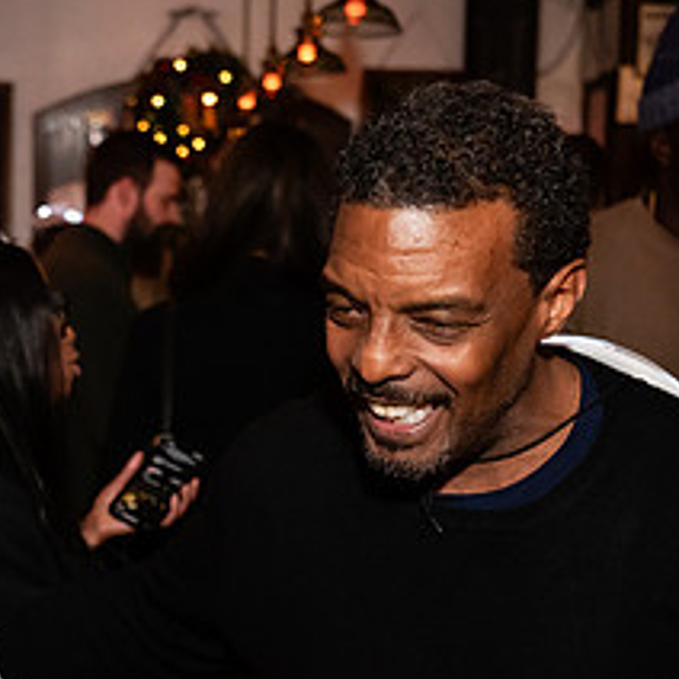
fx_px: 1531
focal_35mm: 69
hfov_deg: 24.5
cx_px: 115
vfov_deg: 24.6
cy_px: 549
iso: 3200
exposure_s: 1/125
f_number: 2.8
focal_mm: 29
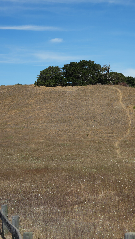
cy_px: 120
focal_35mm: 79
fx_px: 503
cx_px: 105
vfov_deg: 26.8
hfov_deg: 15.2
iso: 160
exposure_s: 1/1600
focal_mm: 50
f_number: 4.5
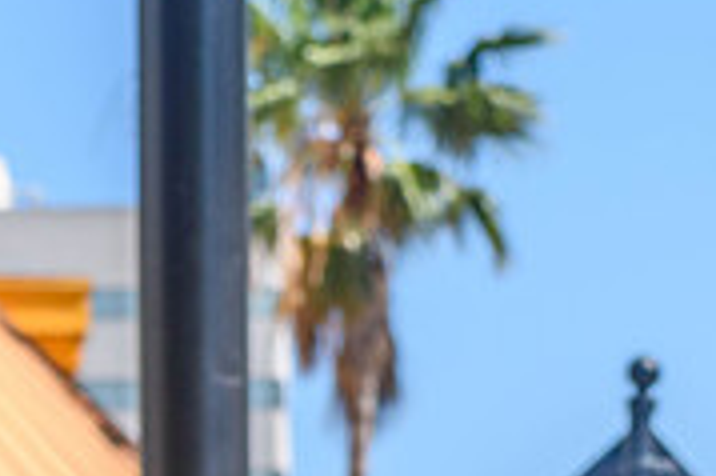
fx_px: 8306
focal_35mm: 418
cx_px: -96
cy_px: 522
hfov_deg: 4.9
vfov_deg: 3.3
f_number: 7.1
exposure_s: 1/800
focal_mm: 86
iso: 200
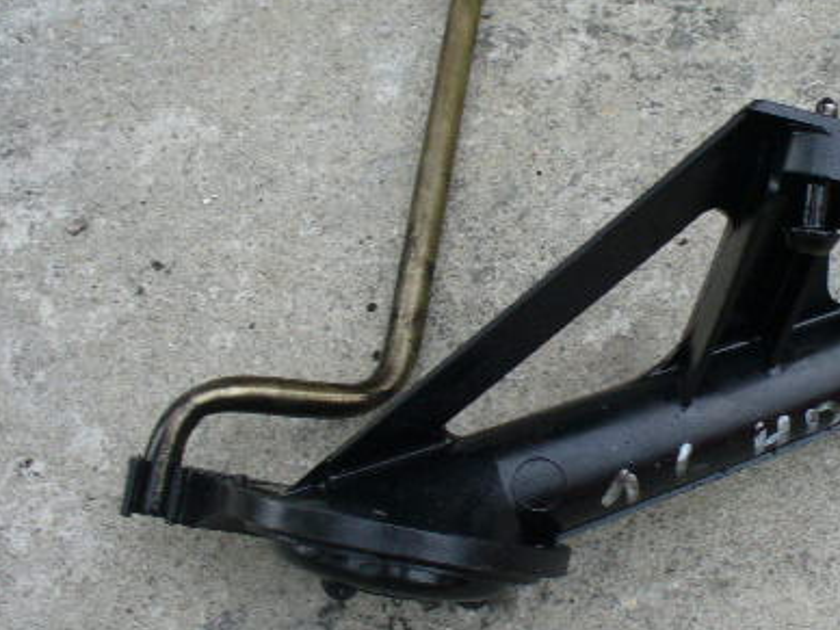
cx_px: 567
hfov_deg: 31.4
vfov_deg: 24.0
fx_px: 1480
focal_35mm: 61
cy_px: 288
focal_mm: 6.1
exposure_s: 1/200
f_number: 2.8
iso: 80
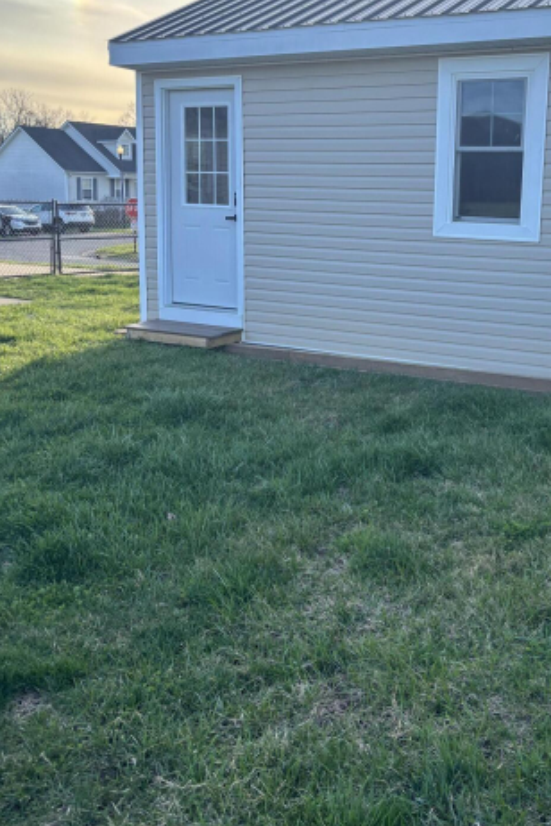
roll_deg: -1.8
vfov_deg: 49.1
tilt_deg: -8.3
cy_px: 316
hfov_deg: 33.3
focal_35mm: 39
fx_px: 895
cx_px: 437
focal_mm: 5.96
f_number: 1.6
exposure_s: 1/654
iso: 50
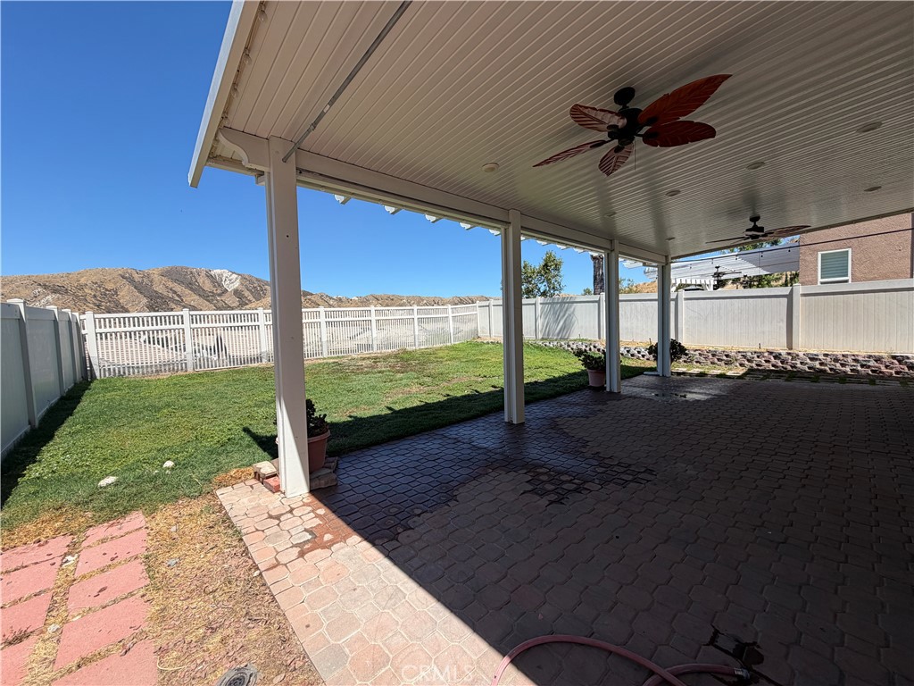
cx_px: 457
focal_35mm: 14
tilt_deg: -2.6
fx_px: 370
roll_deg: +1.8
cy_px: 343
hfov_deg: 102.1
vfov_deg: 85.7
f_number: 2.2
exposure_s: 1/770
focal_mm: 2.22
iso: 25
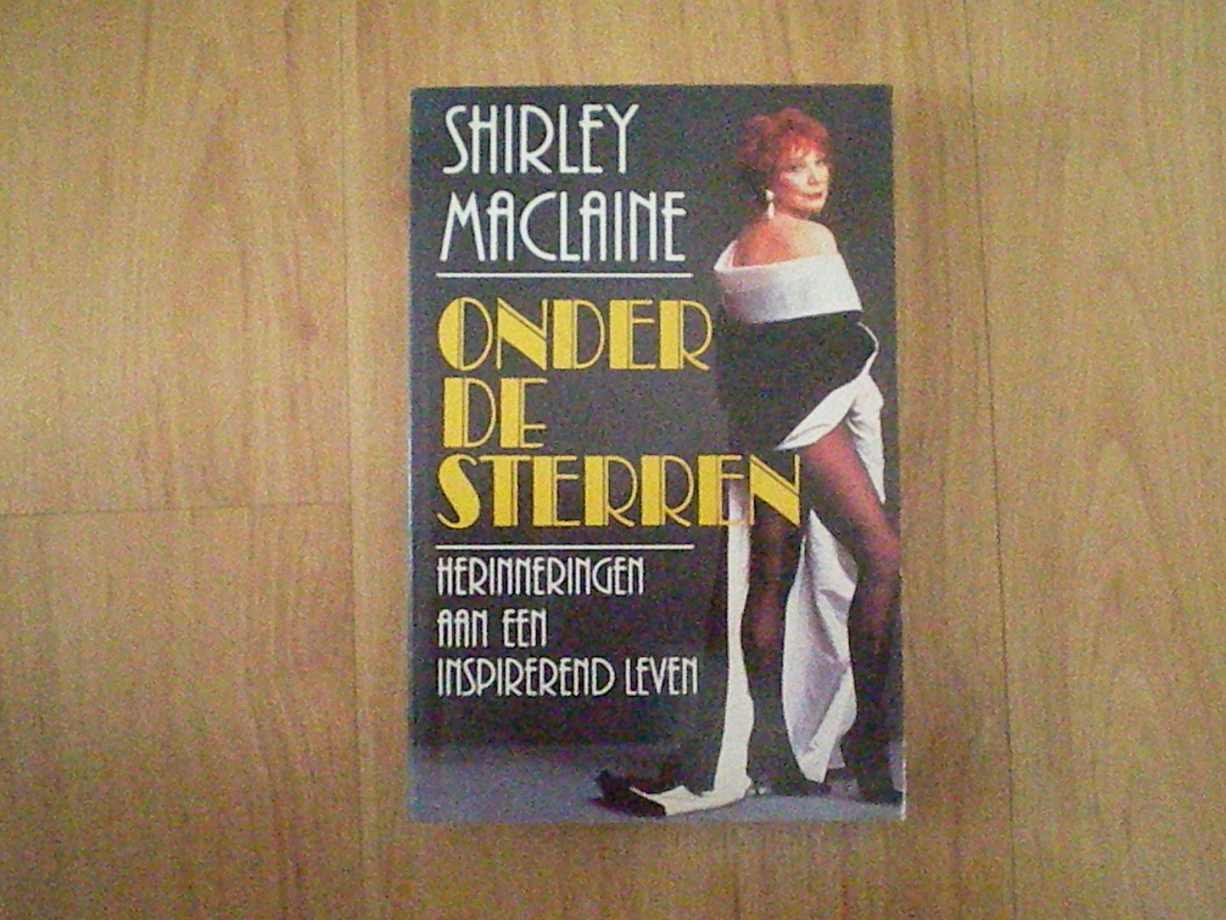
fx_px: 1346
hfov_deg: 49.0
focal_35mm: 38
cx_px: 613
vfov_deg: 37.7
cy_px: 460
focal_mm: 6.3
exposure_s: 1/50
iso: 4527
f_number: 3.1
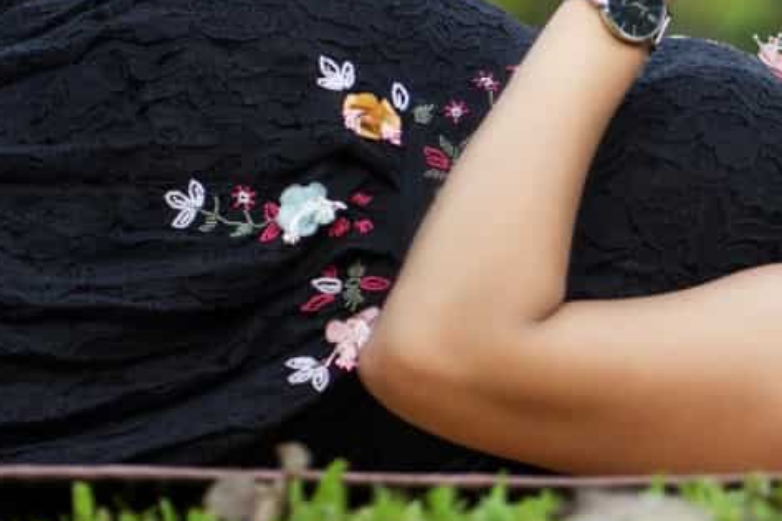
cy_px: -154
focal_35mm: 291
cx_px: 720
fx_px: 6319
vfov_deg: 4.7
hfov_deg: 7.1
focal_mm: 85
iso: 250
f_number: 1.8
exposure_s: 1/500
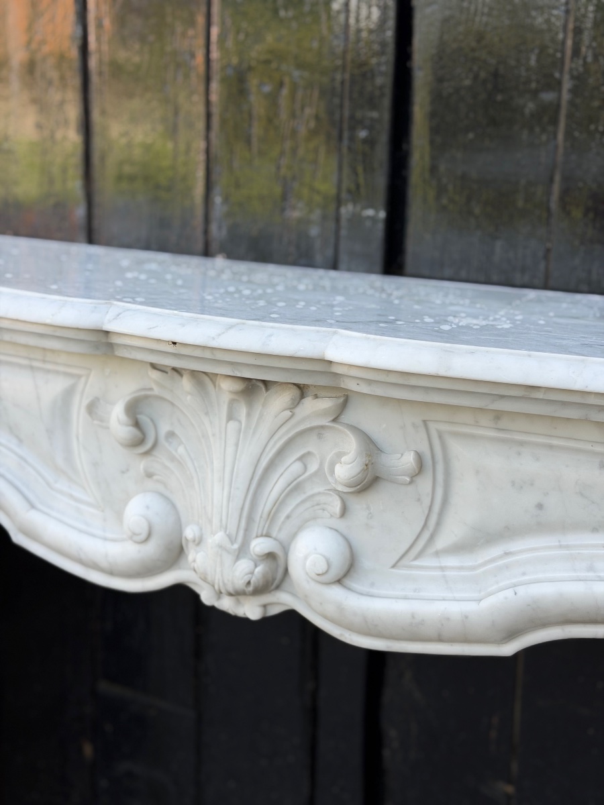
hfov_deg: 30.3
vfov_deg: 39.7
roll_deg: -3.0
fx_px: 1117
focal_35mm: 48
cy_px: 402
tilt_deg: -12.5
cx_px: 302
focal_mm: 6.76
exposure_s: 1/434
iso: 64
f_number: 1.78
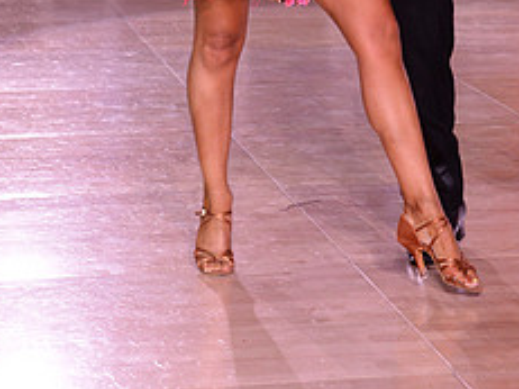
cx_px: 417
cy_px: -142
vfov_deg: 9.3
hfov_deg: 12.5
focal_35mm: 157
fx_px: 2353
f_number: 5.6
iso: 2000
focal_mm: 65
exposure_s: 1/250
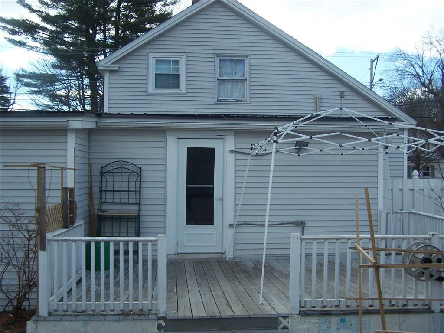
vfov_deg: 37.7
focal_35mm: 38
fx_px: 487
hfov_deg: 49.0
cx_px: 222
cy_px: 166
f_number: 2.8
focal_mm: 6.3
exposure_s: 1/750
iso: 80
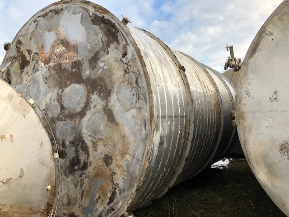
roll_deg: +3.2
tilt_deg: +3.1
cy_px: 108
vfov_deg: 49.7
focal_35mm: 28
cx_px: 144
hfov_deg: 63.4
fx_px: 234
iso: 20
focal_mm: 3.99
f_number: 1.8
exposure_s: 1/448
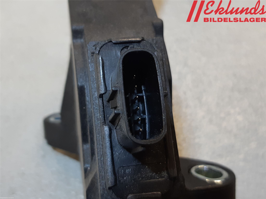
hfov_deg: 67.3
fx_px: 200
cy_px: 100
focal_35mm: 26
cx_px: 133
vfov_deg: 53.1
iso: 64
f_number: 1.7
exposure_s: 1/50
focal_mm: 3.93
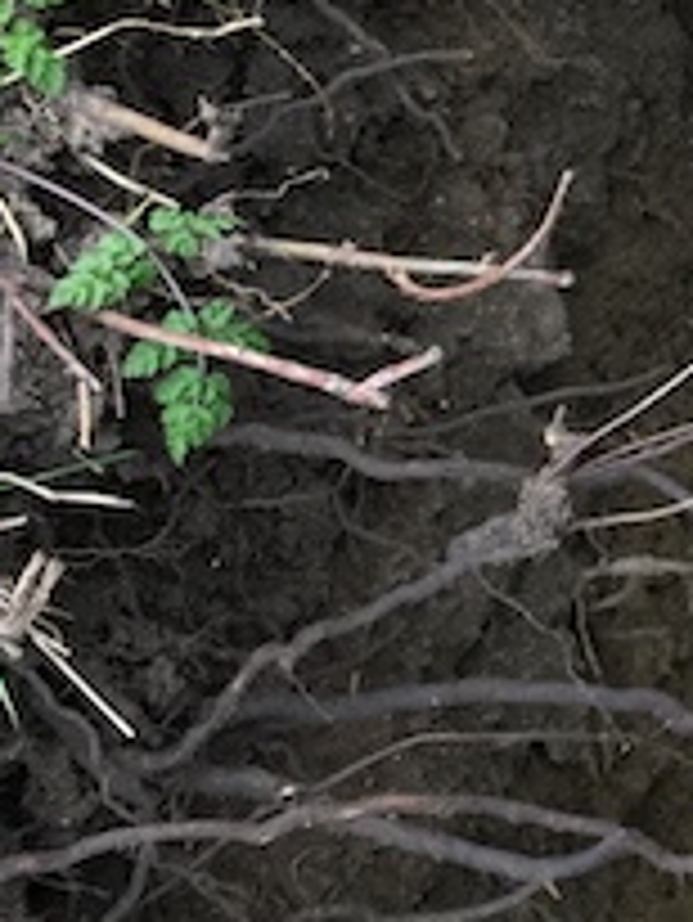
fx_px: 3013
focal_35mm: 113
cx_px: 1282
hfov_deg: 12.0
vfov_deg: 17.4
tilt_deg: -73.8
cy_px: 288
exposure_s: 1/100
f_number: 2.2
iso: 32
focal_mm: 4.15
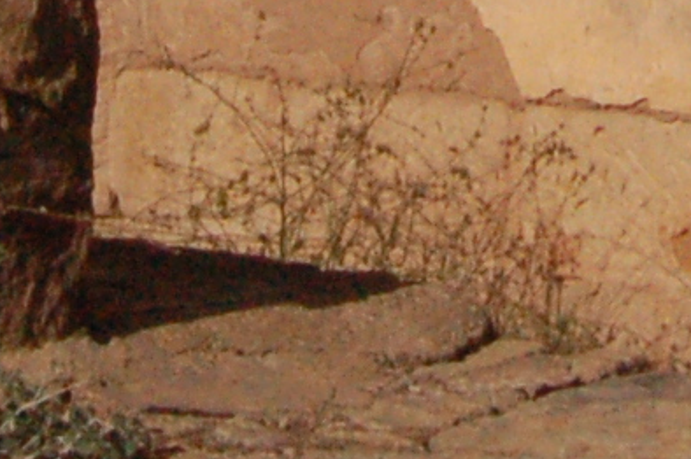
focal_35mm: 229
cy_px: -1032
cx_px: 649
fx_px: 4392
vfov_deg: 5.5
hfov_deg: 9.0
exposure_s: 1/1600
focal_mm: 20
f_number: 20
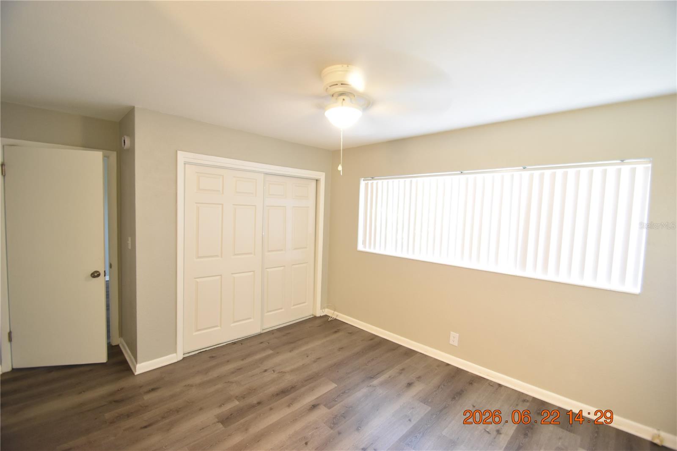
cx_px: 338
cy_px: 226
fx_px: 282
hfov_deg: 100.4
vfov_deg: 77.3
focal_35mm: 15
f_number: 3.5
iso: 800
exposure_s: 1/20
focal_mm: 10
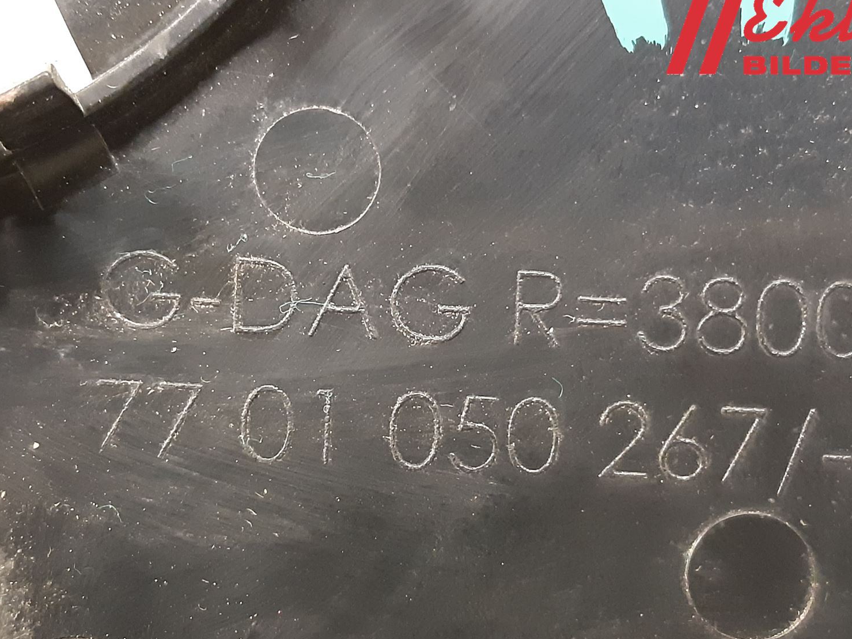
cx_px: 430
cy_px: 419
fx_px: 886
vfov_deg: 39.2
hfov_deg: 51.4
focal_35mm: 36
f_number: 1.7
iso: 640
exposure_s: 1/20
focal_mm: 3.93
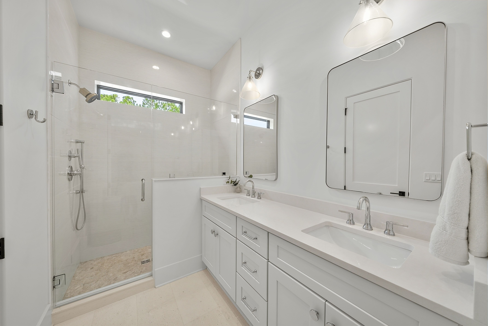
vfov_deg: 90.1
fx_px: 163
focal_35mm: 12
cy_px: 163
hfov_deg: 112.6
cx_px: 244
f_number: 7.1
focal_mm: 12
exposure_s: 1/4
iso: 200
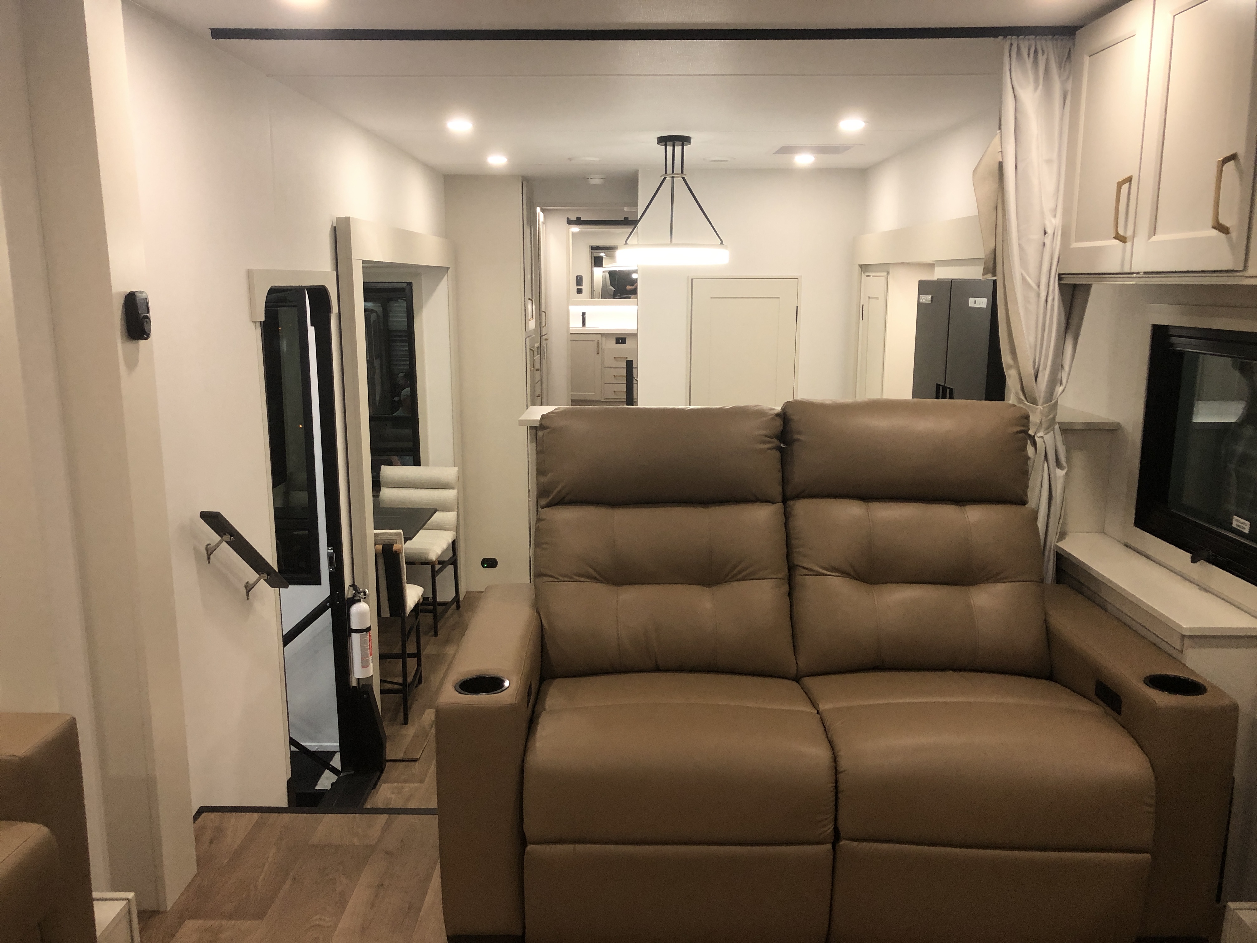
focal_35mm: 28
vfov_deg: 49.7
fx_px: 1017
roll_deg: +1.2
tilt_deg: -11.6
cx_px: 628
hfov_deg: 63.4
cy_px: 472
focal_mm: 3.99
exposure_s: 1/30
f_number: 1.8
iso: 40
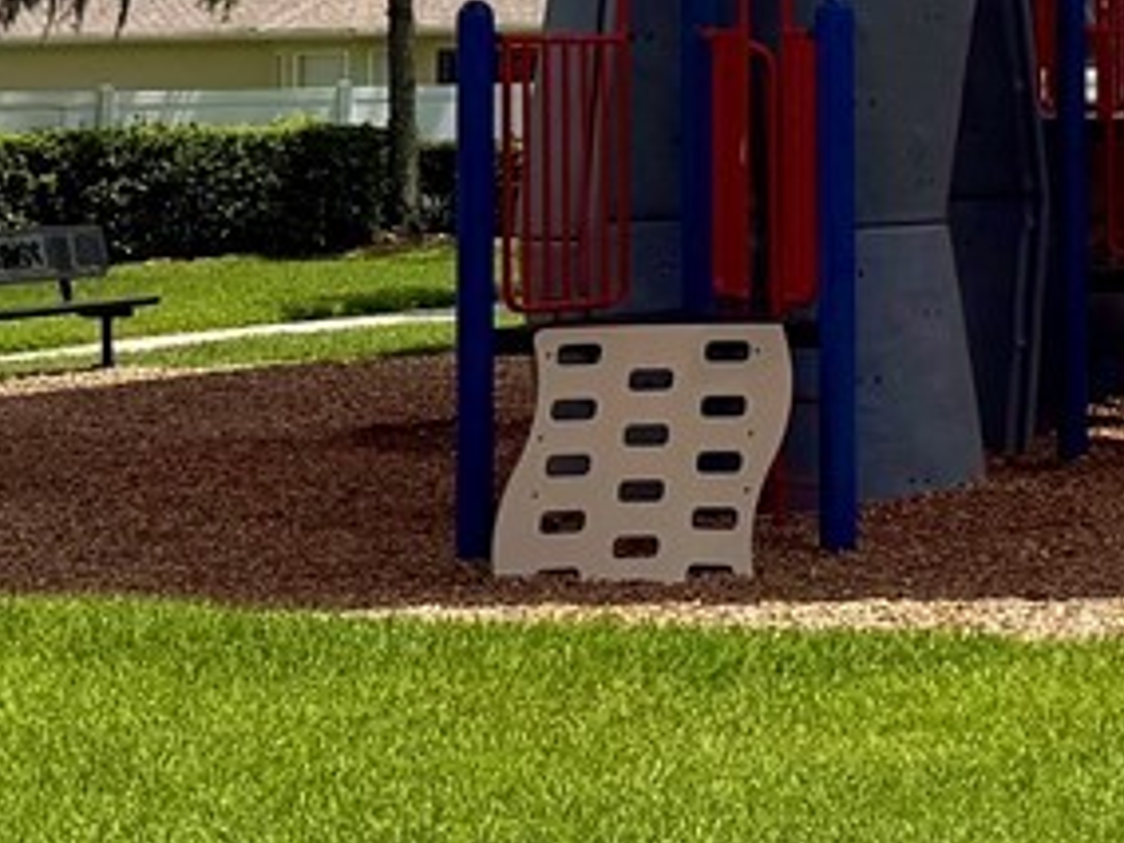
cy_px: -388
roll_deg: +0.9
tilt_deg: +5.9
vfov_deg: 10.6
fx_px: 4384
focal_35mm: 135
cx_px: 1282
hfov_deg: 14.2
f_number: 1.78
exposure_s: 1/8130
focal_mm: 6.76
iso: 80
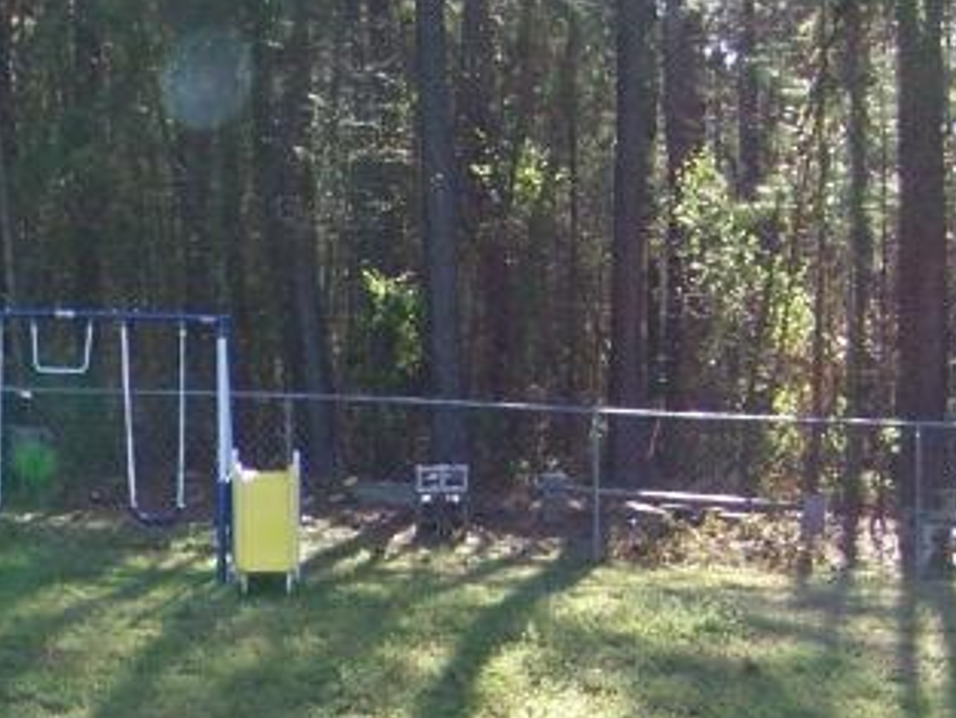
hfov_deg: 13.1
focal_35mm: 147
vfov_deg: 10.0
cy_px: 706
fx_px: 4061
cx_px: -131
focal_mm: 5.85
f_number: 2.8
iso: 63
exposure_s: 1/200
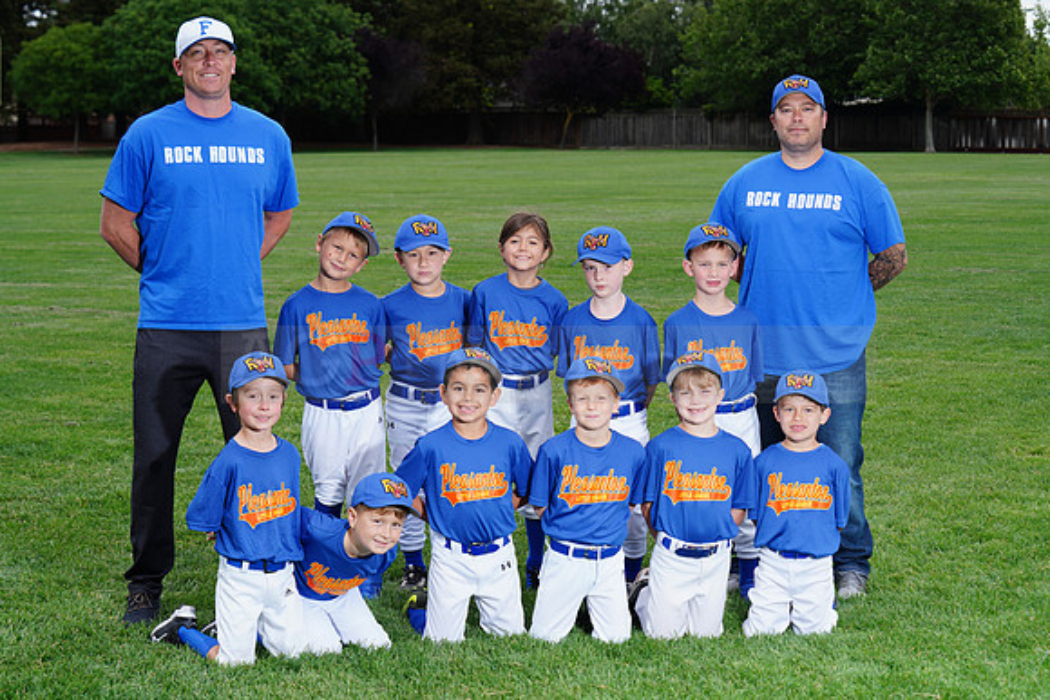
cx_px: 525
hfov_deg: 28.8
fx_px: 2042
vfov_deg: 19.5
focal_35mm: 70
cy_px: 350
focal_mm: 70
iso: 200
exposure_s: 1/200
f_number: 8
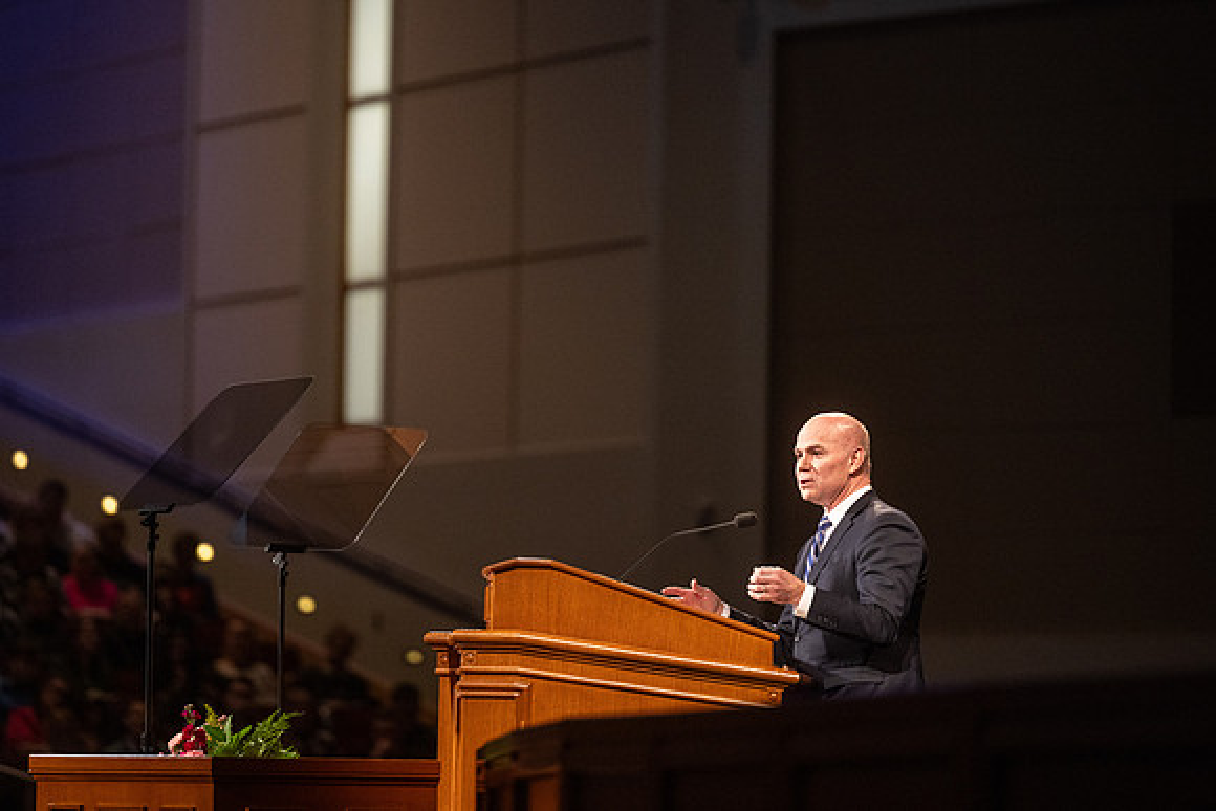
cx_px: 469
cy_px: 321
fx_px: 8374
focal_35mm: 248
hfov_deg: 8.3
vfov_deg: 5.5
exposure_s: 1/200
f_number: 2.8
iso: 1250
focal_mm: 200
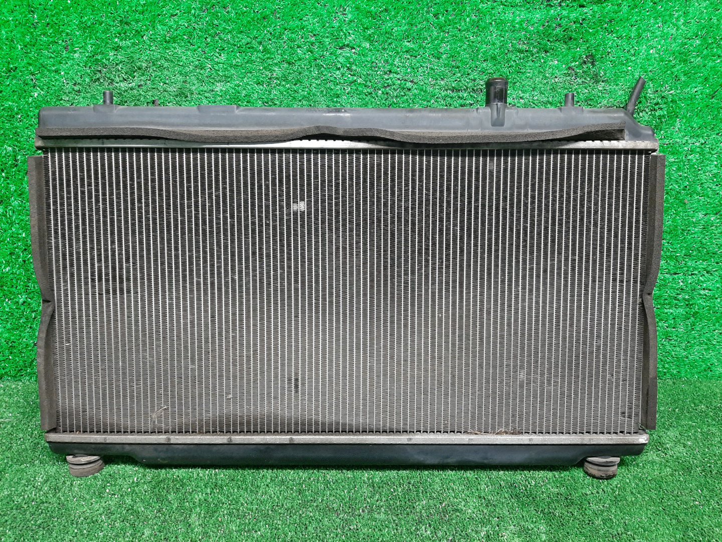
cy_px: 271
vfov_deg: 53.1
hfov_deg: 67.3
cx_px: 361
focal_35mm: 26
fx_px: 542
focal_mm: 3.93
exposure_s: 1/50
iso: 180
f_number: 1.7
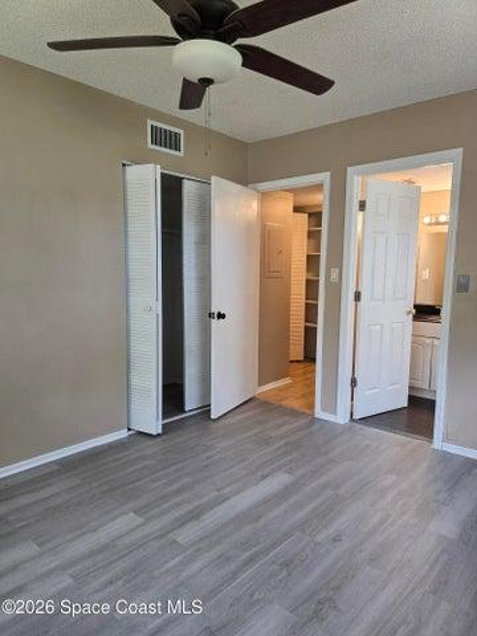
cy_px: 318
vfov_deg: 73.9
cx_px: 238
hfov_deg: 58.9
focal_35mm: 23
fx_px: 423
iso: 200
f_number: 1.7
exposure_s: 1/120
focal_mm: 6.3
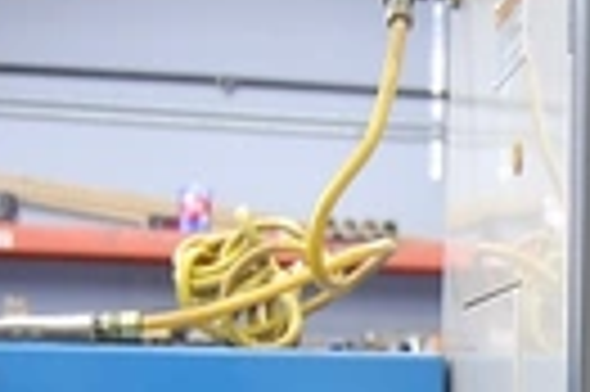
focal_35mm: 106
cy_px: 421
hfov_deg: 17.5
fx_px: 1727
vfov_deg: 12.7
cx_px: 874
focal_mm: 23
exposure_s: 1/30
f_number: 3.8
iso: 500
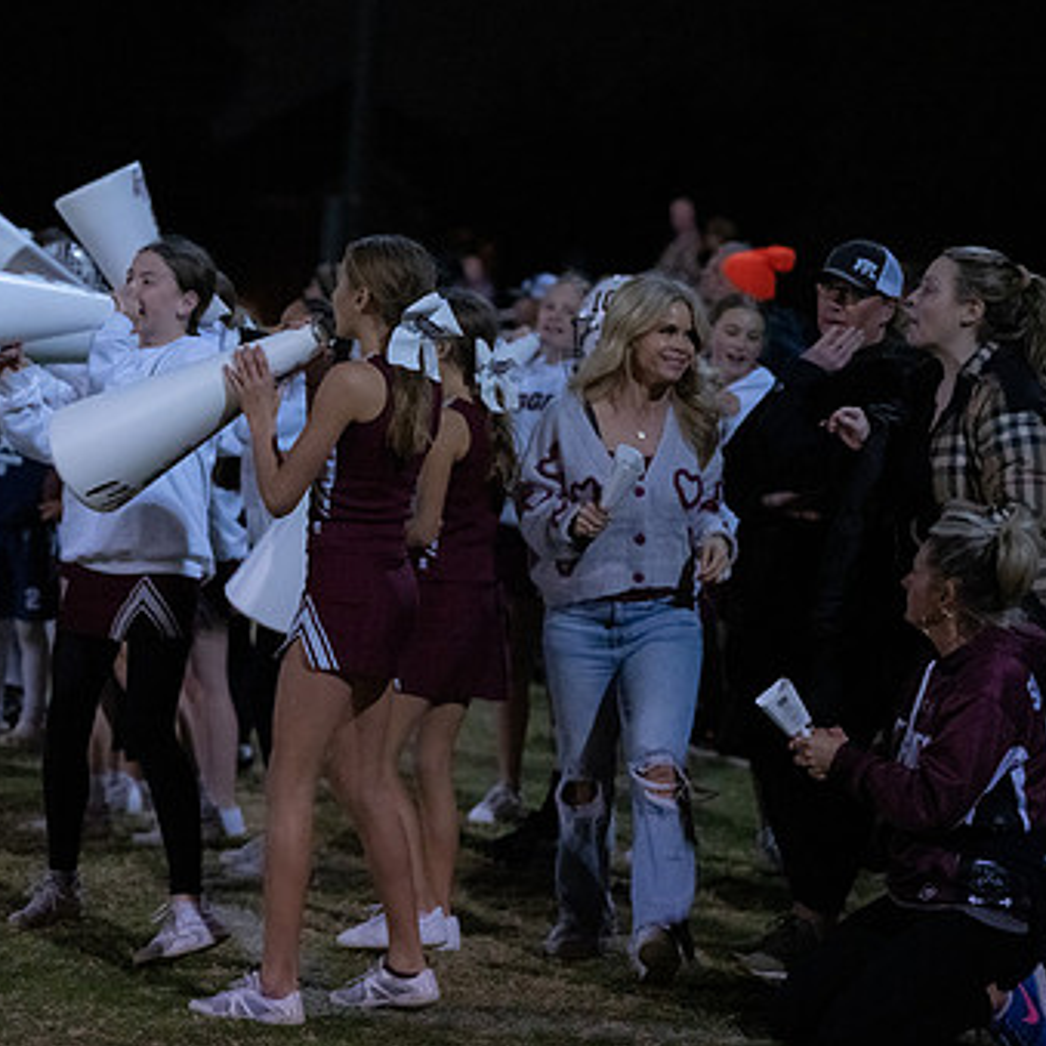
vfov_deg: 13.6
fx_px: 4376
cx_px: 231
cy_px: 461
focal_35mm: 128
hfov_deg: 13.6
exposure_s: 1/1000
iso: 10000
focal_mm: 88
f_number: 2.8
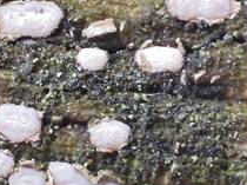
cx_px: 319
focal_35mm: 607
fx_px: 4326
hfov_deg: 3.3
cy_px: 190
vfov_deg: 2.4
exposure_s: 3
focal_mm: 105
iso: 400
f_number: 32
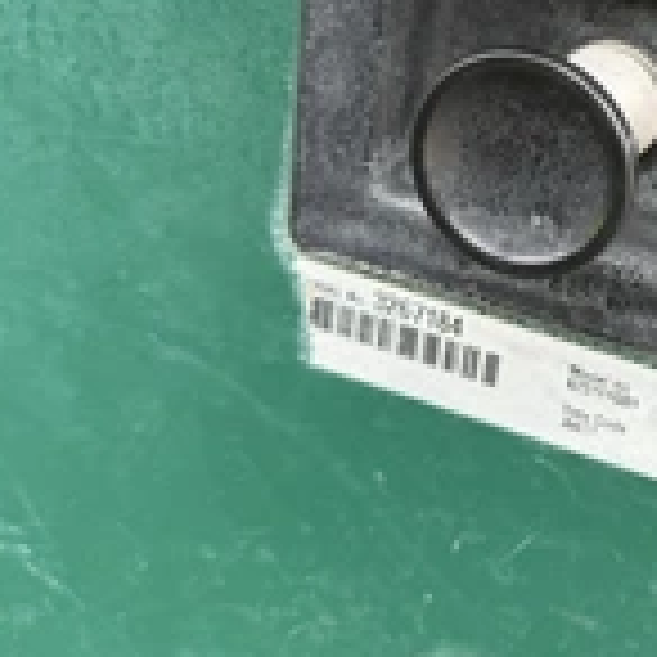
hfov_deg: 27.0
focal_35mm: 58
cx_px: 729
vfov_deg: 29.1
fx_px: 1245
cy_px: 158
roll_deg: -11.0
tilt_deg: -23.8
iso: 100
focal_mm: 6.76
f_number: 1.78
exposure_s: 1/190
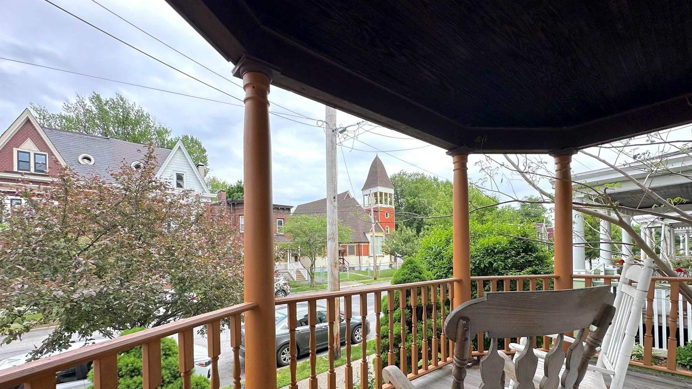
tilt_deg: -0.5
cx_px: 348
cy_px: 254
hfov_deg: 99.4
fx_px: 294
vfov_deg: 65.6
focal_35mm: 16
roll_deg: +1.3
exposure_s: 1/427
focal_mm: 2.22
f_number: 2.2
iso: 40
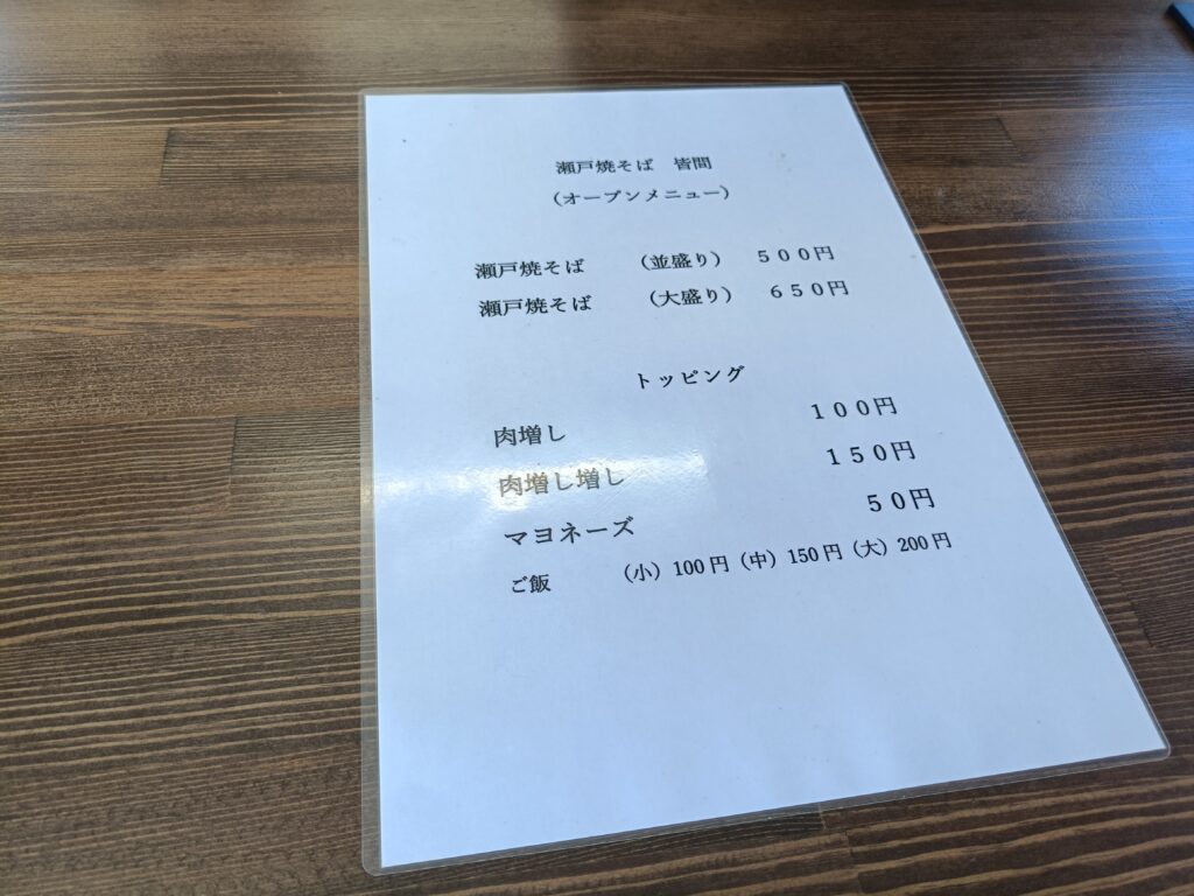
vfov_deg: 54.9
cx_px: 597
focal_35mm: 25
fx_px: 862
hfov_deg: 69.4
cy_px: 448
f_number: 1.7
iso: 125
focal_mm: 4.7
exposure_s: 1/120
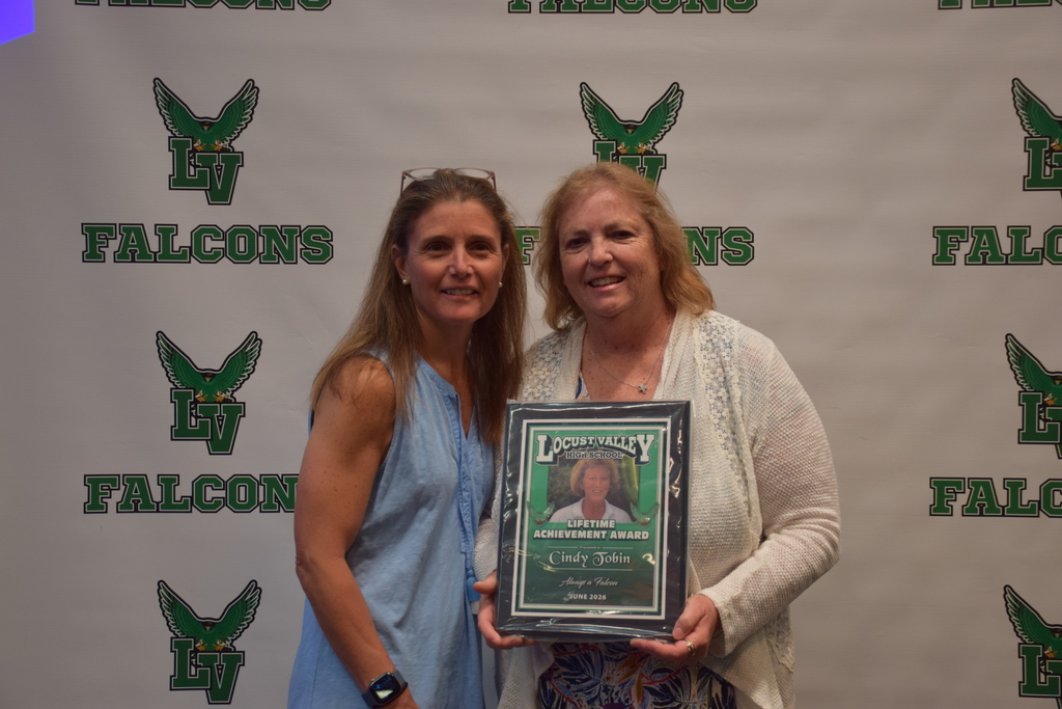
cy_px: 354
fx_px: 1549
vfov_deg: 25.8
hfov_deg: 37.8
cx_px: 531
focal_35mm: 52
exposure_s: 1/80
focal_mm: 35
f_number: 4.2
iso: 400
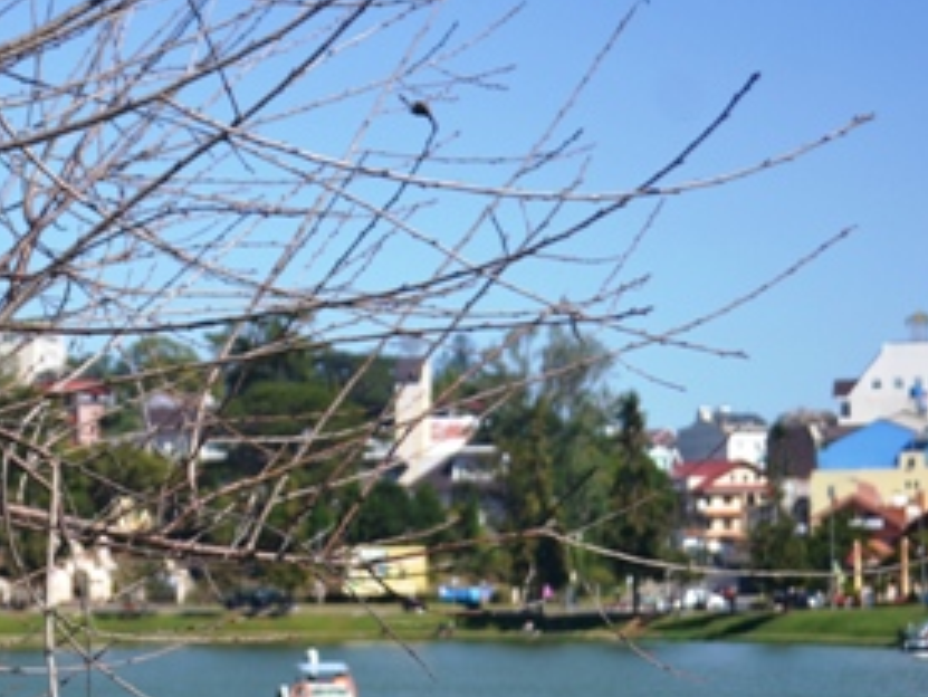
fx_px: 3245
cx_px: -8
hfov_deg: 15.9
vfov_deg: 12.2
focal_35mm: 121
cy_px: 452
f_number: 5
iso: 100
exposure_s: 1/640
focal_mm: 36
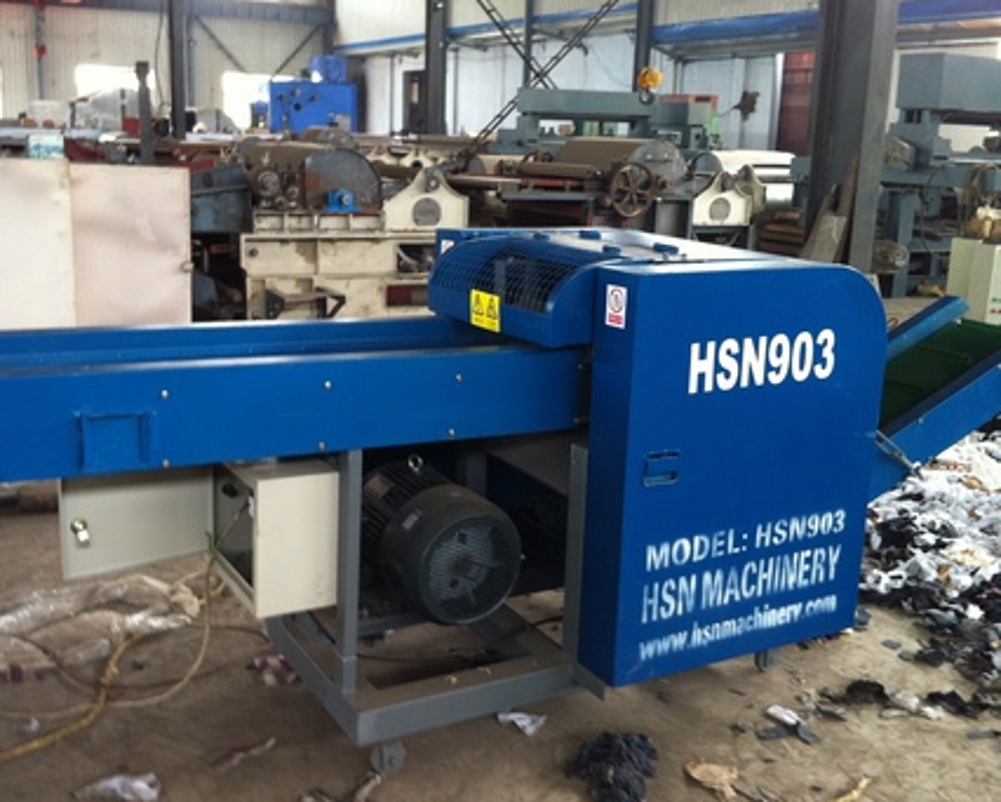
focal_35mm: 40
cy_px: 396
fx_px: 1185
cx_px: 493
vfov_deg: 37.4
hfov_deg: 45.8
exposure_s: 1/15
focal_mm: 3.85
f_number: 2.8
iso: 100
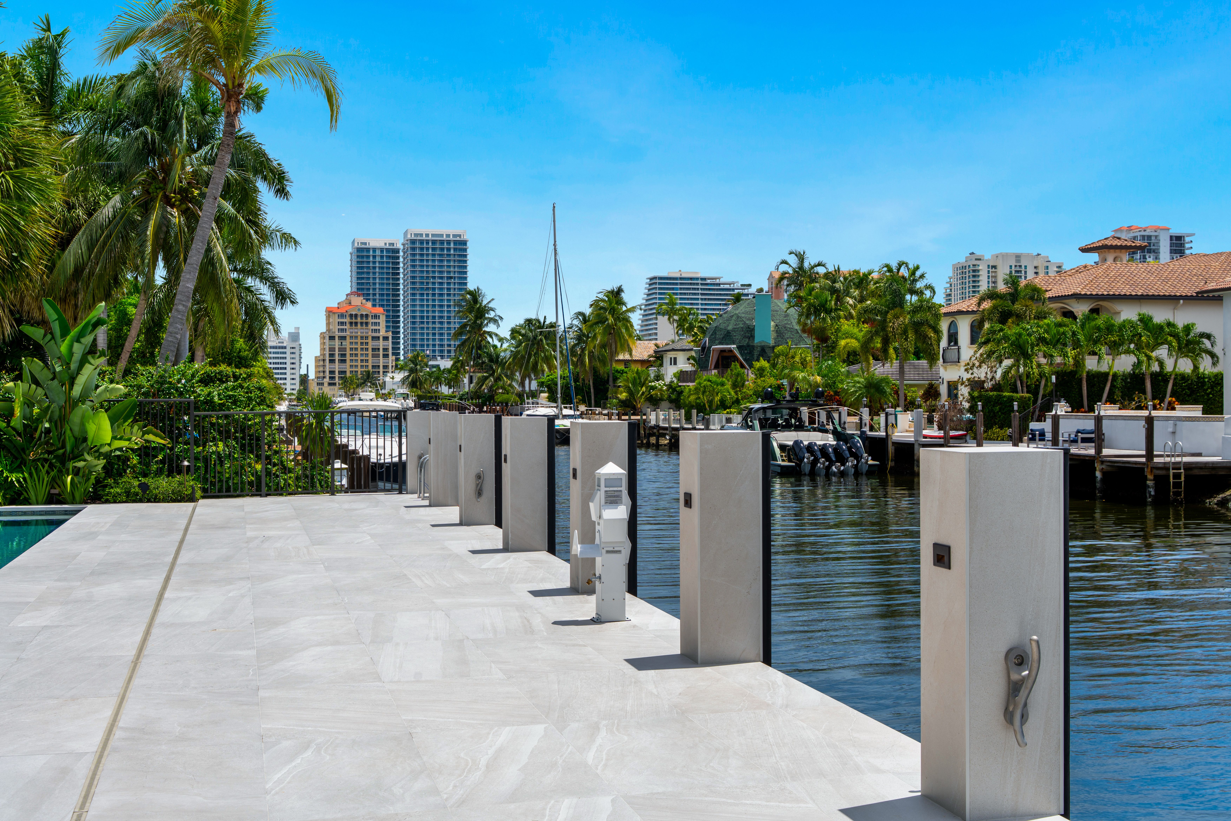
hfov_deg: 44.9
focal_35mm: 44
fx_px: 1491
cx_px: 616
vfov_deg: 30.8
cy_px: 410
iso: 64
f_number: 11
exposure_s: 1/160
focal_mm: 43.6
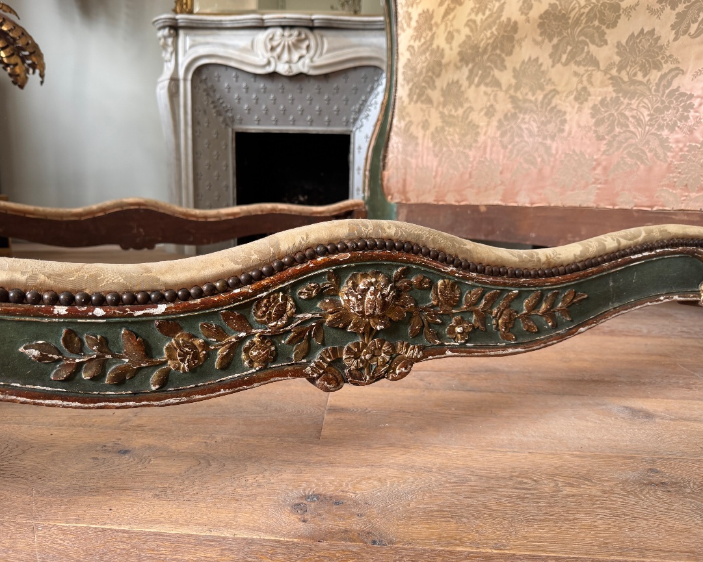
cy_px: 282
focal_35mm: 26
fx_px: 541
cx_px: 331
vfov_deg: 54.9
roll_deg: -1.6
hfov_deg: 66.0
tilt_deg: -9.1
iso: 125
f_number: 1.78
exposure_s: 1/121
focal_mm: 6.76
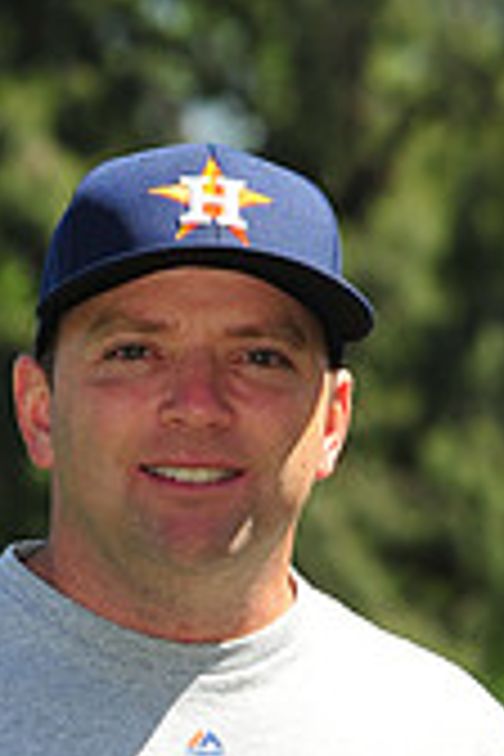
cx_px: 414
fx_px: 8714
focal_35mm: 415
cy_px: 1143
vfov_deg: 4.9
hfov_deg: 3.3
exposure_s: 1/500
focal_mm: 120
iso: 200
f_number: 7.1
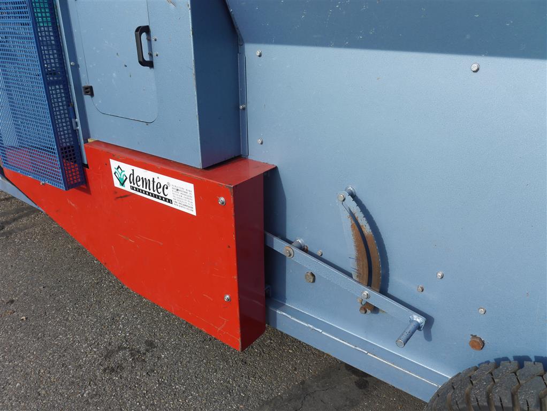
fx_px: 443
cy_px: 206
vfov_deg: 49.8
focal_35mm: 28
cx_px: 274
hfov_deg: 63.4
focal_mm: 14
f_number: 7.1
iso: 160
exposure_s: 1/400
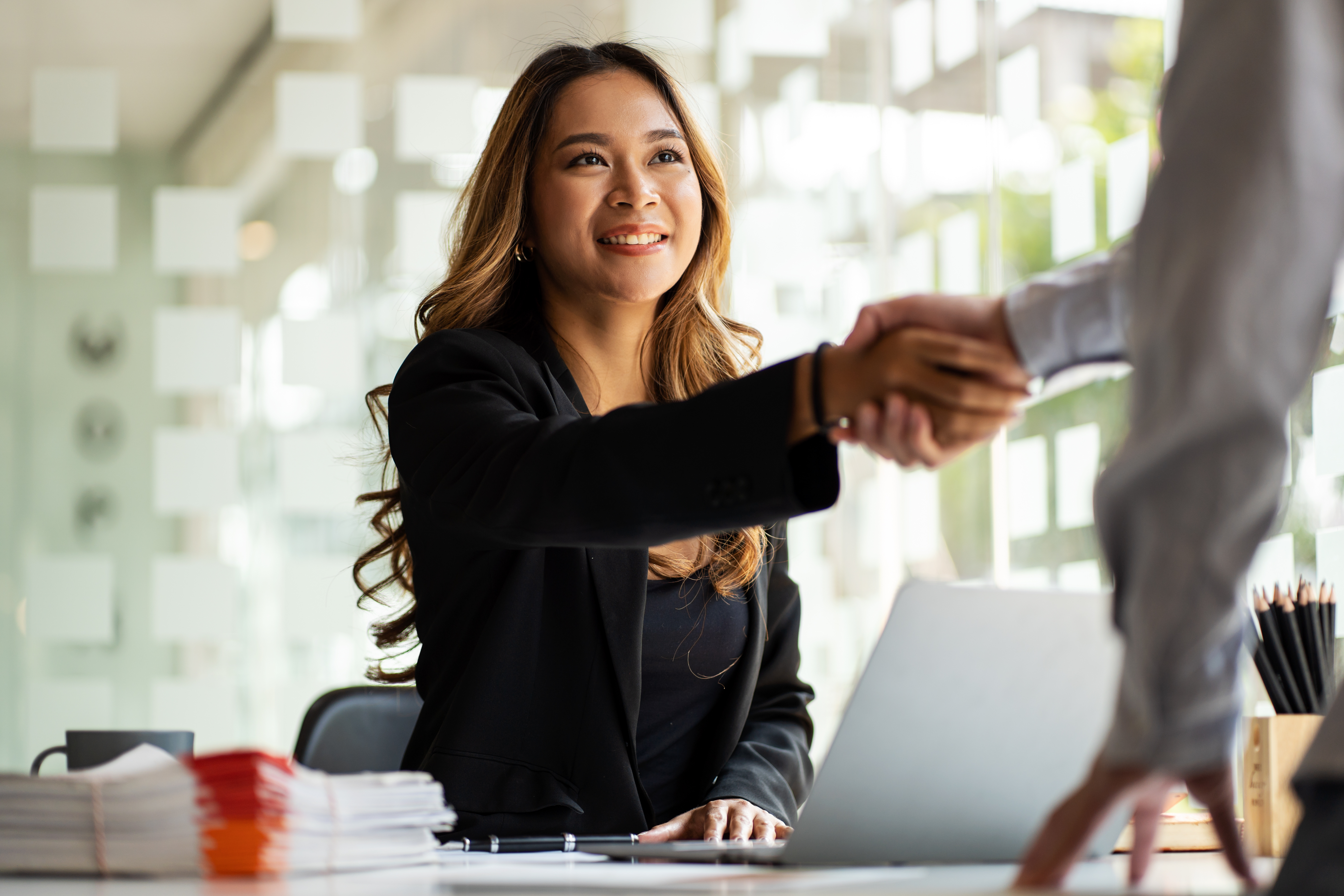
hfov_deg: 23.9
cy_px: 448
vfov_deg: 16.1
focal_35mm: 85
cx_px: 672
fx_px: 3173
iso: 200
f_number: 2
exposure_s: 1/400
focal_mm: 85
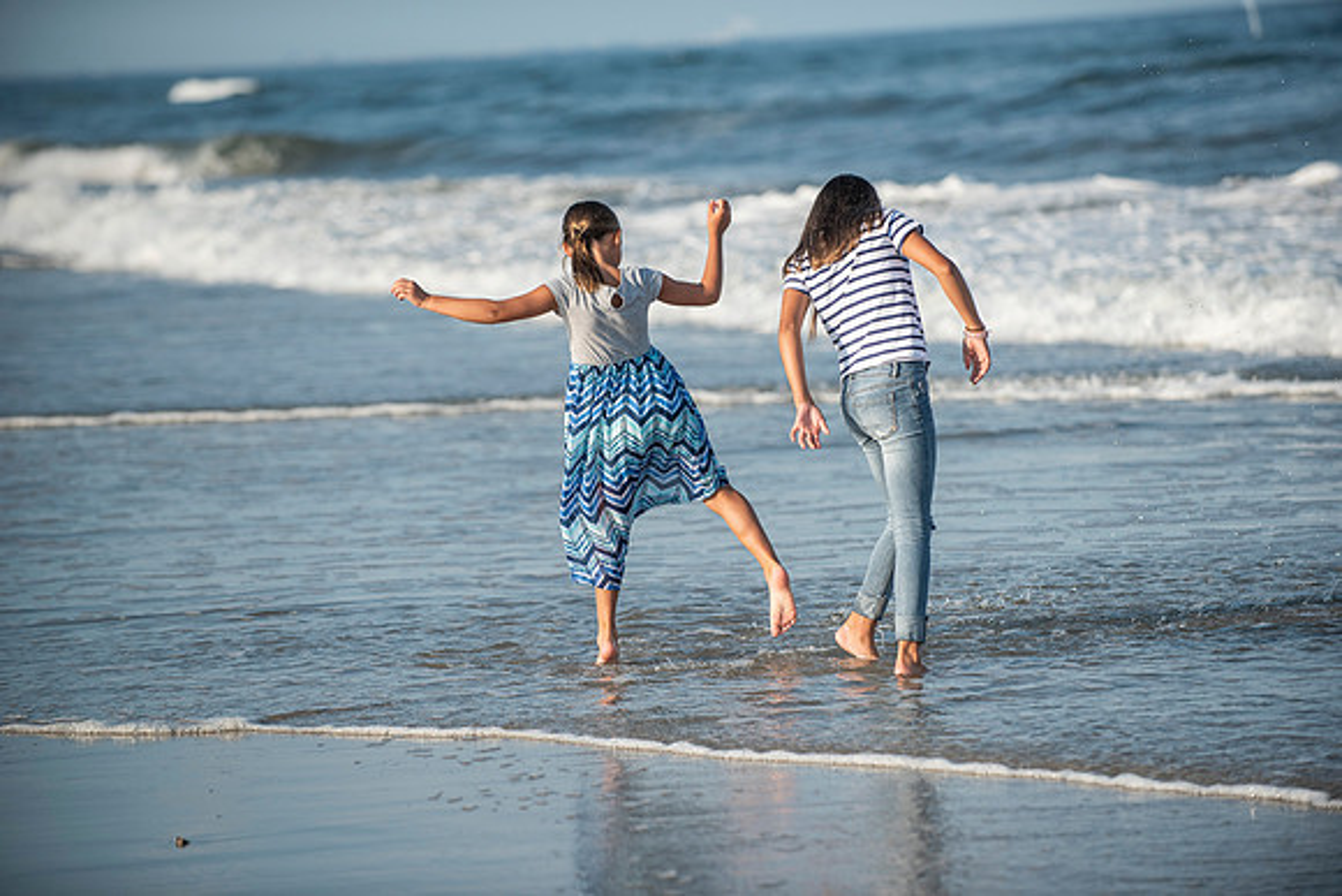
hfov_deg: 12.1
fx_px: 6338
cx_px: 671
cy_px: 448
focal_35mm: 170
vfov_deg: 8.1
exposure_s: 1/4000
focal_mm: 170
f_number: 3.5
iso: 250
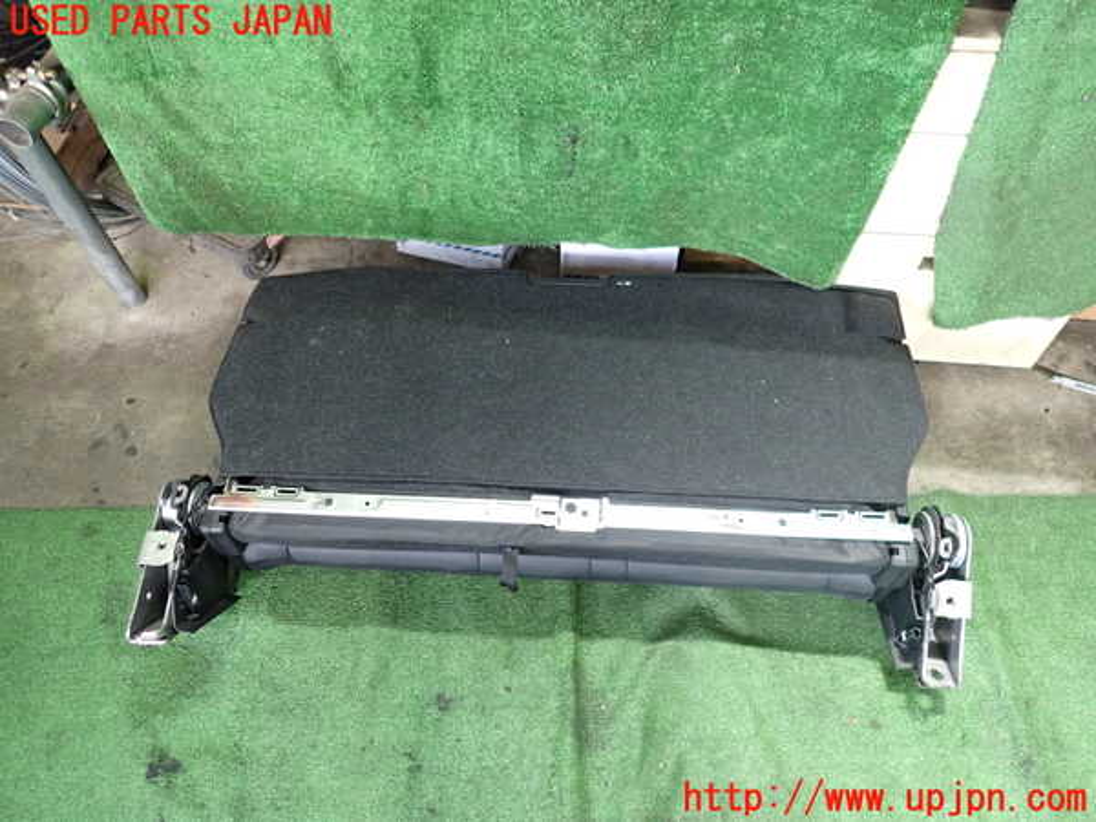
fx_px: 792
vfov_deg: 54.9
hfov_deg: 69.4
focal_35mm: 25
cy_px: 411
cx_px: 548
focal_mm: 4.5
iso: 400
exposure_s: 1/30
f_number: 2
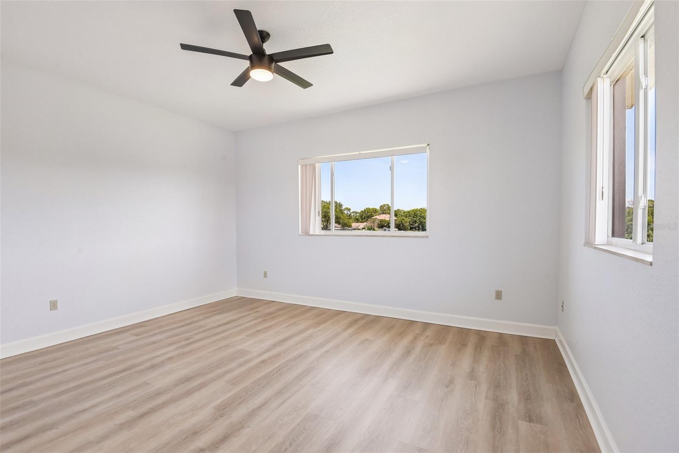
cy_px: 226
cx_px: 340
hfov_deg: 96.7
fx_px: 302
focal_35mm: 16
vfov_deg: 73.7
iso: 400
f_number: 8
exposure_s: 1/80
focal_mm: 16
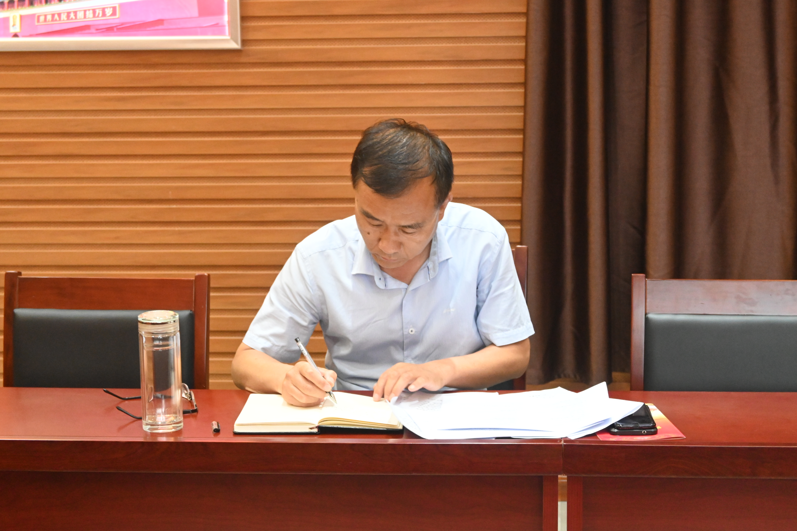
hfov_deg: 29.2
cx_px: 398
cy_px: 266
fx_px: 1527
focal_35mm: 69
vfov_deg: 19.7
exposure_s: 1/60
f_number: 6
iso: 4500
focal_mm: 46
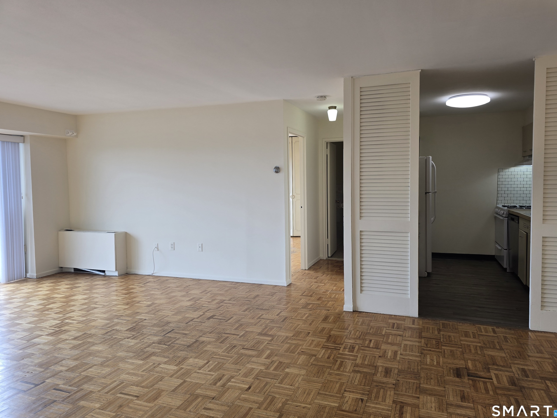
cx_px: 288
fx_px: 386
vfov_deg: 56.8
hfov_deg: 71.6
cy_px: 203
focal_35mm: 24
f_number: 1.7
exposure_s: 1/120
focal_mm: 6.3
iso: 40
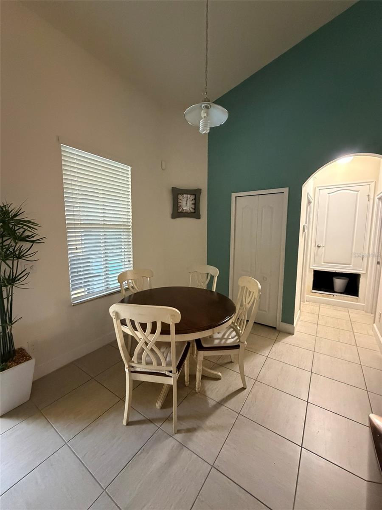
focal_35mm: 14
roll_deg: -0.7
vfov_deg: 102.1
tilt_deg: -7.1
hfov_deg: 85.7
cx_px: 191
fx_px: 206
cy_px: 255
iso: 1250
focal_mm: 2.22
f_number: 2.2
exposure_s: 1/60
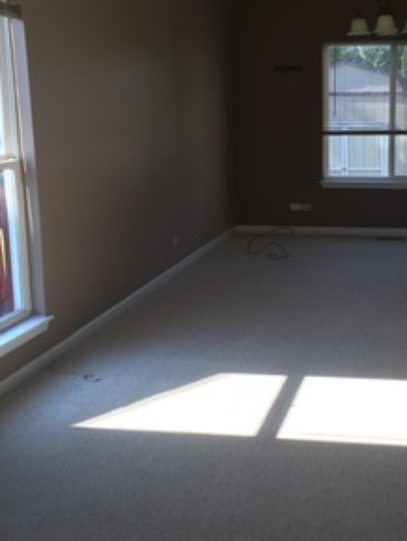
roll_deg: -0.5
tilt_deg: -9.3
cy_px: 252
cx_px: 304
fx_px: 751
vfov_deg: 39.6
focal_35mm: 48
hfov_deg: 29.8
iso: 32
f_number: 2.2
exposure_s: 1/120
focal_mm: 4.15
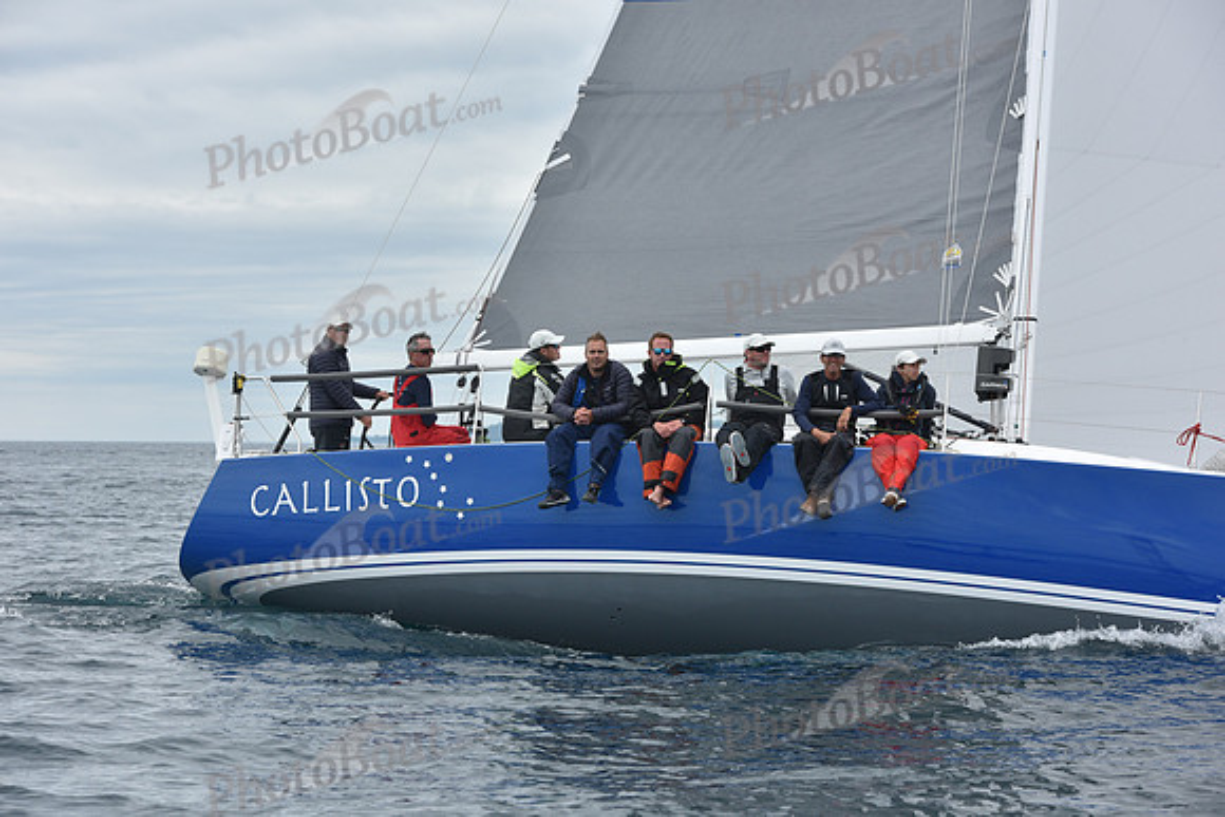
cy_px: 408
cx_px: 612
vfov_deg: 11.4
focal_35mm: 120
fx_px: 4084
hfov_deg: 17.1
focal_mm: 120
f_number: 8
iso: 250
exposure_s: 1/800
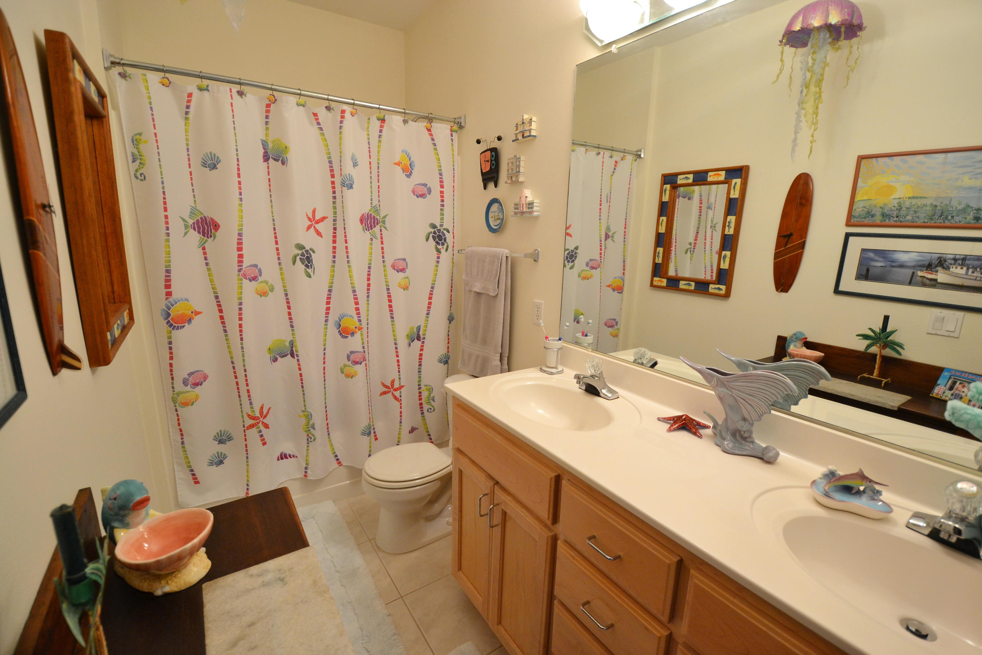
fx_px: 409
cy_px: 328
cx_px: 491
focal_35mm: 15
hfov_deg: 100.4
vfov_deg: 77.3
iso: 640
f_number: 3.5
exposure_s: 1/60
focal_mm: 10
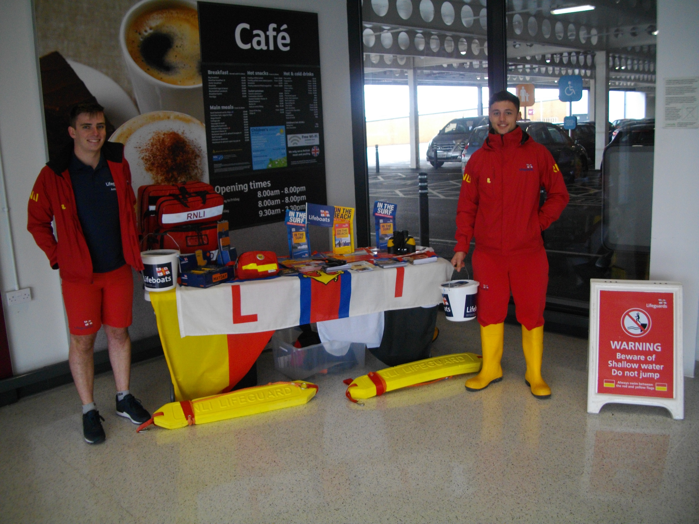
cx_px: 350
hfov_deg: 58.4
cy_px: 262
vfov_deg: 45.4
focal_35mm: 31
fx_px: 626
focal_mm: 5.7
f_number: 2.9
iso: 171
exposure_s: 1/125
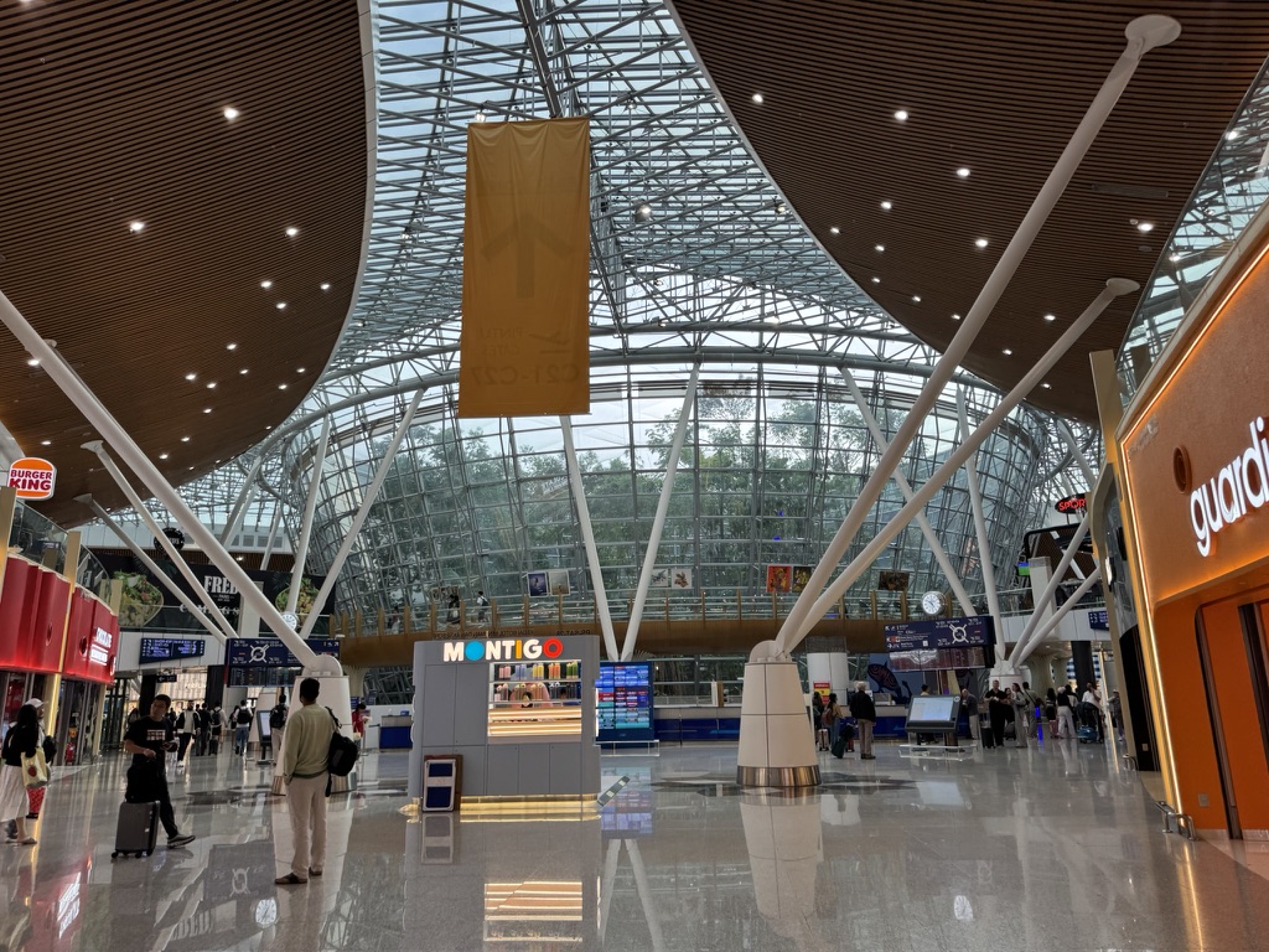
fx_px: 880
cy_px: 476
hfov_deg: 71.6
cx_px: 634
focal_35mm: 24
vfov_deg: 56.8
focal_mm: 6.76
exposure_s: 1/121
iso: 64
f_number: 1.78
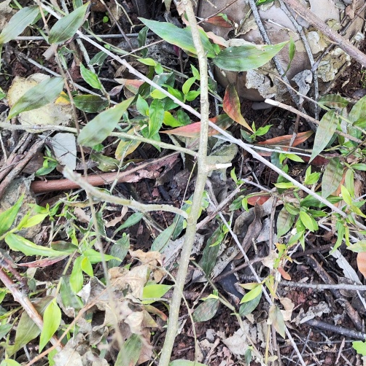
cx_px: 290
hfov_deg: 36.3
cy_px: 83
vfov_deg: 36.5
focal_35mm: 45
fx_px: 538
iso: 79
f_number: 1.8
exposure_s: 1/50
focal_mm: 4.68
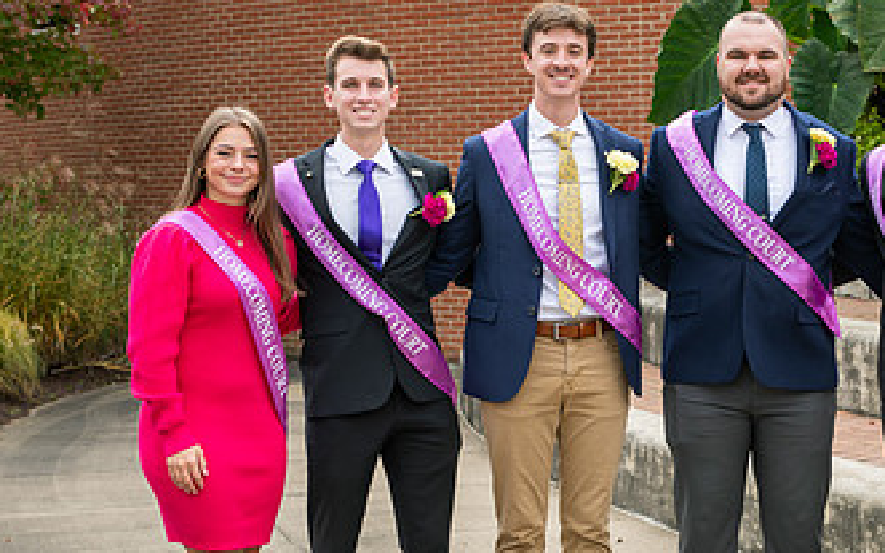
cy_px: 354
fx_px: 2243
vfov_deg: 14.0
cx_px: 644
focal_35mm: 93
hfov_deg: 22.1
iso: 160
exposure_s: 1/320
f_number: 4.5
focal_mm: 52
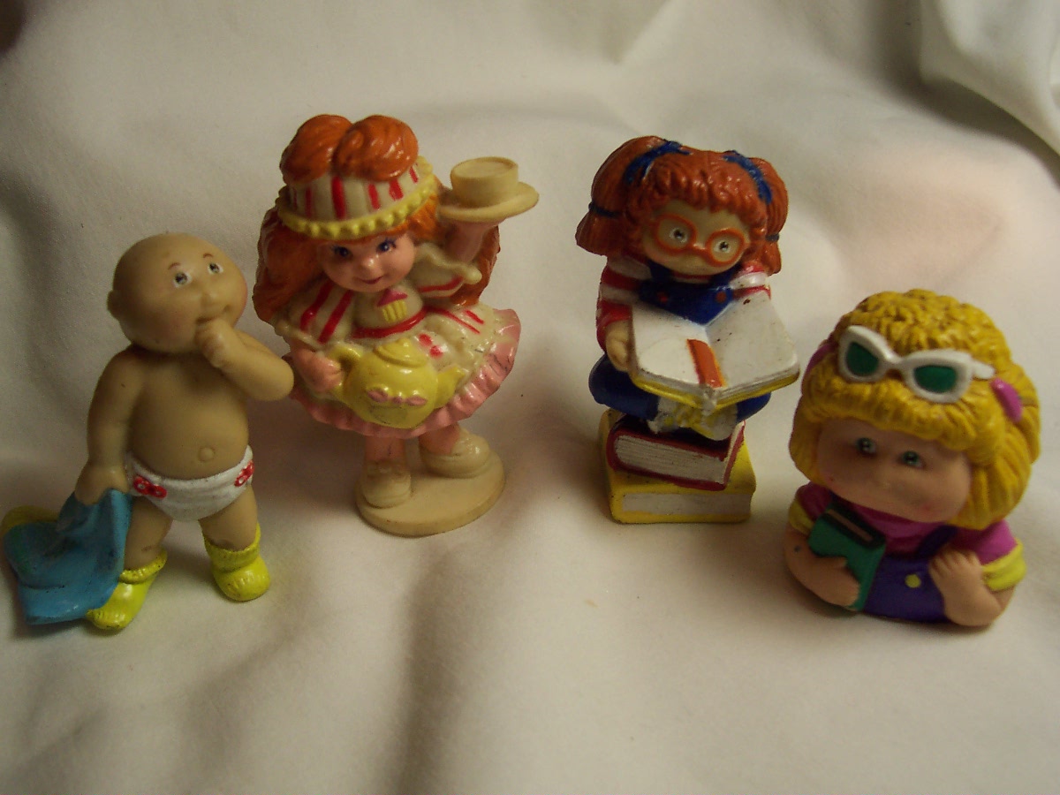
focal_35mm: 37
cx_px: 530
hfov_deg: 50.1
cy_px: 398
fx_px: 1133
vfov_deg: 38.7
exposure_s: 1/125
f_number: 2.8
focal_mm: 5.6
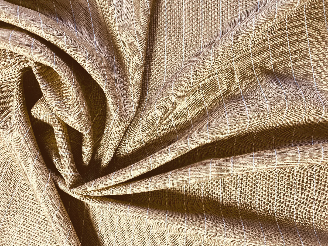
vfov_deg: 53.1
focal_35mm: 26
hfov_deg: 67.3
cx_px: 164
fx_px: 246
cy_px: 123
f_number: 1.8
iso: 80
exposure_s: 1/100
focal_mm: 4.25
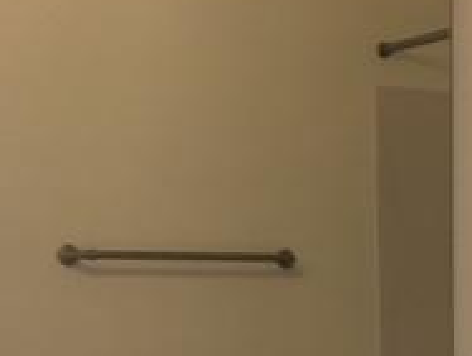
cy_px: 369
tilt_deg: -5.0
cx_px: 464
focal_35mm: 99
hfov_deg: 19.3
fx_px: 1352
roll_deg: -0.8
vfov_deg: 14.7
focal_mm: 4.15
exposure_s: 1/30
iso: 32
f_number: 2.2
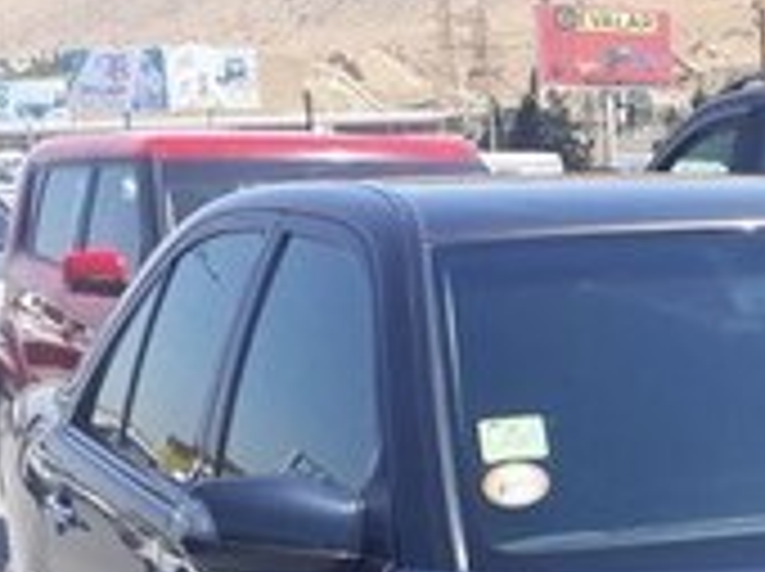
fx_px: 2317
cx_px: 1040
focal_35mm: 105
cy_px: 908
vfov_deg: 13.1
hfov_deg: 17.4
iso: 40
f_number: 1.9
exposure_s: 1/789
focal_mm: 3.6
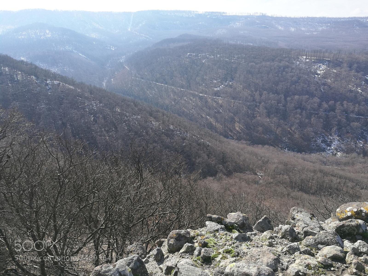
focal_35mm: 27
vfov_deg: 51.4
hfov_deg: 65.3
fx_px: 287
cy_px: 138
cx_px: 184
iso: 50
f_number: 2.2
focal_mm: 4.5
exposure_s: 1/431
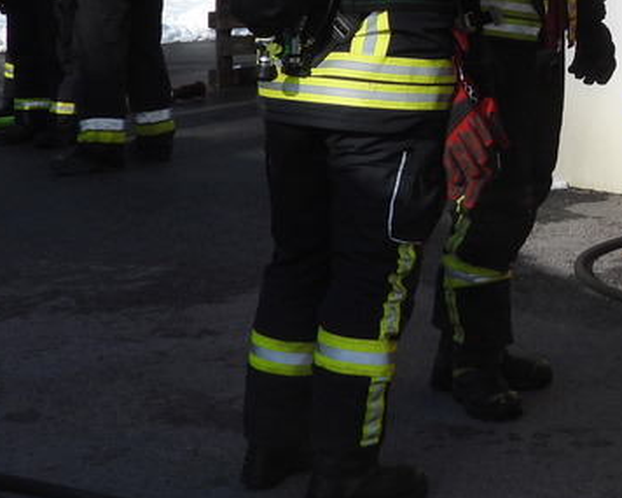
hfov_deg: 16.1
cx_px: 718
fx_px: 2118
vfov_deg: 13.1
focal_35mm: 115
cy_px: -94
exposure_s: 1/1600
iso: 100
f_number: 3.2
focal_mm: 6.3
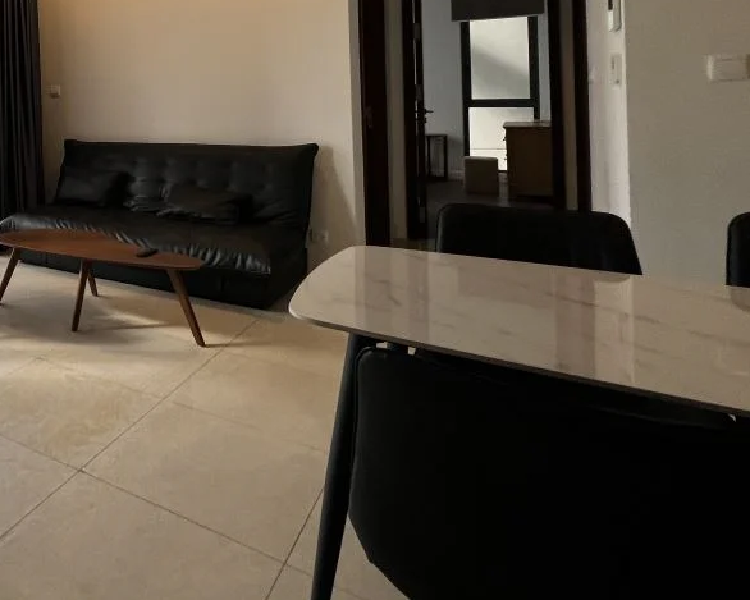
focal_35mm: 26
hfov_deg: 51.5
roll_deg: +0.9
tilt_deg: -0.1
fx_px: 577
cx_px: -15
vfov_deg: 50.6
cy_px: 97
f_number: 1.8
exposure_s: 1/100
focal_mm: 1.57
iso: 50
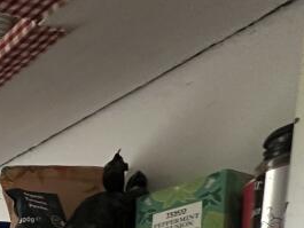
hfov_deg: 22.6
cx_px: -227
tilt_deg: -5.7
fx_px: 474
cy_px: 402
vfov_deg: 20.1
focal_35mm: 54
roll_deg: -1.1
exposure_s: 1/50
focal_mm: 2.22
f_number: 2.2
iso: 250
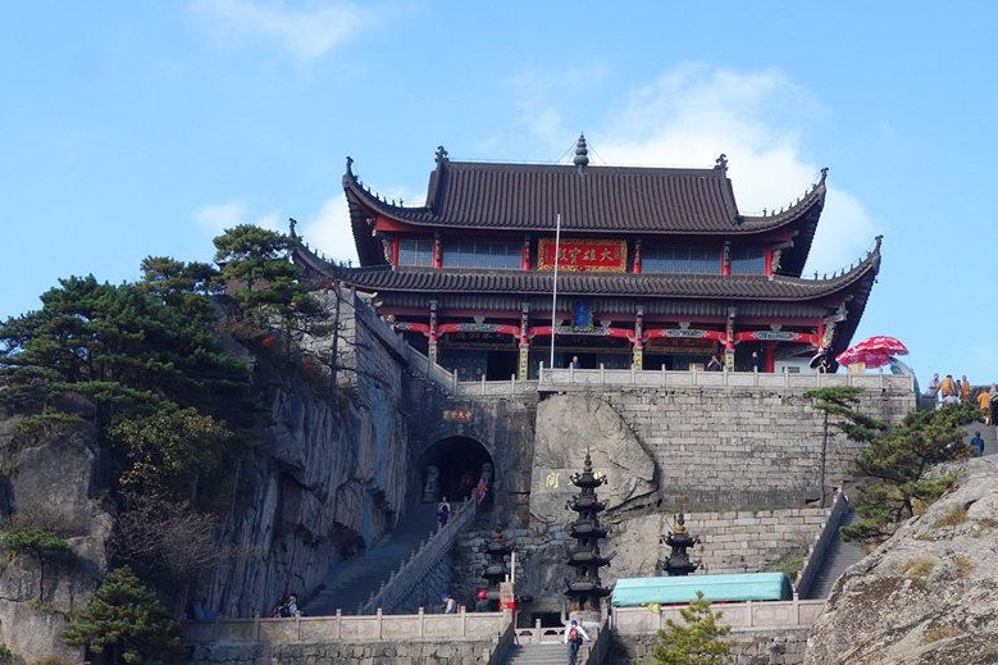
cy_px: 387
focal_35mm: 77
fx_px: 2134
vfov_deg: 17.7
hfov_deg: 26.3
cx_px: 477
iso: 125
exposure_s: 1/250
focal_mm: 18.66
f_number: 5.6
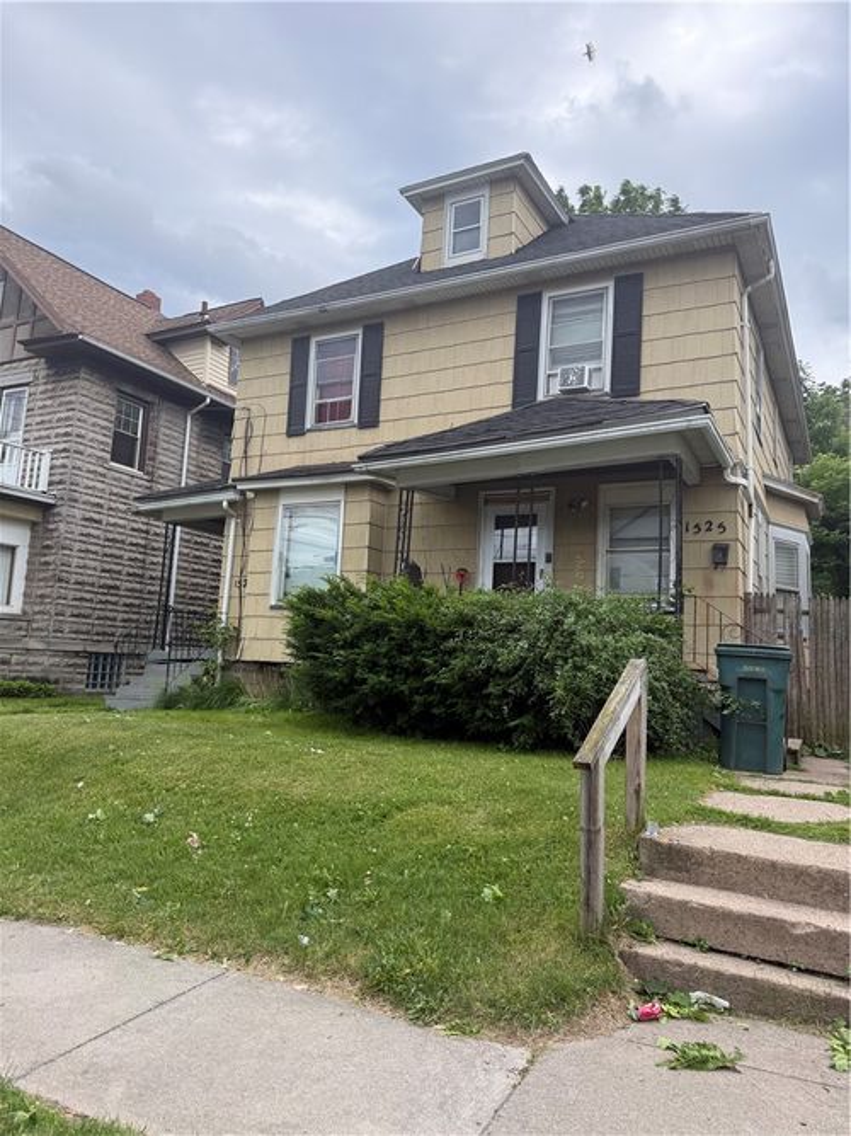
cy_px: 568
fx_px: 787
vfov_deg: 71.6
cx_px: 426
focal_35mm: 24
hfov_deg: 56.8
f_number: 1.78
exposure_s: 1/992
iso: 100
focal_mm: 6.76
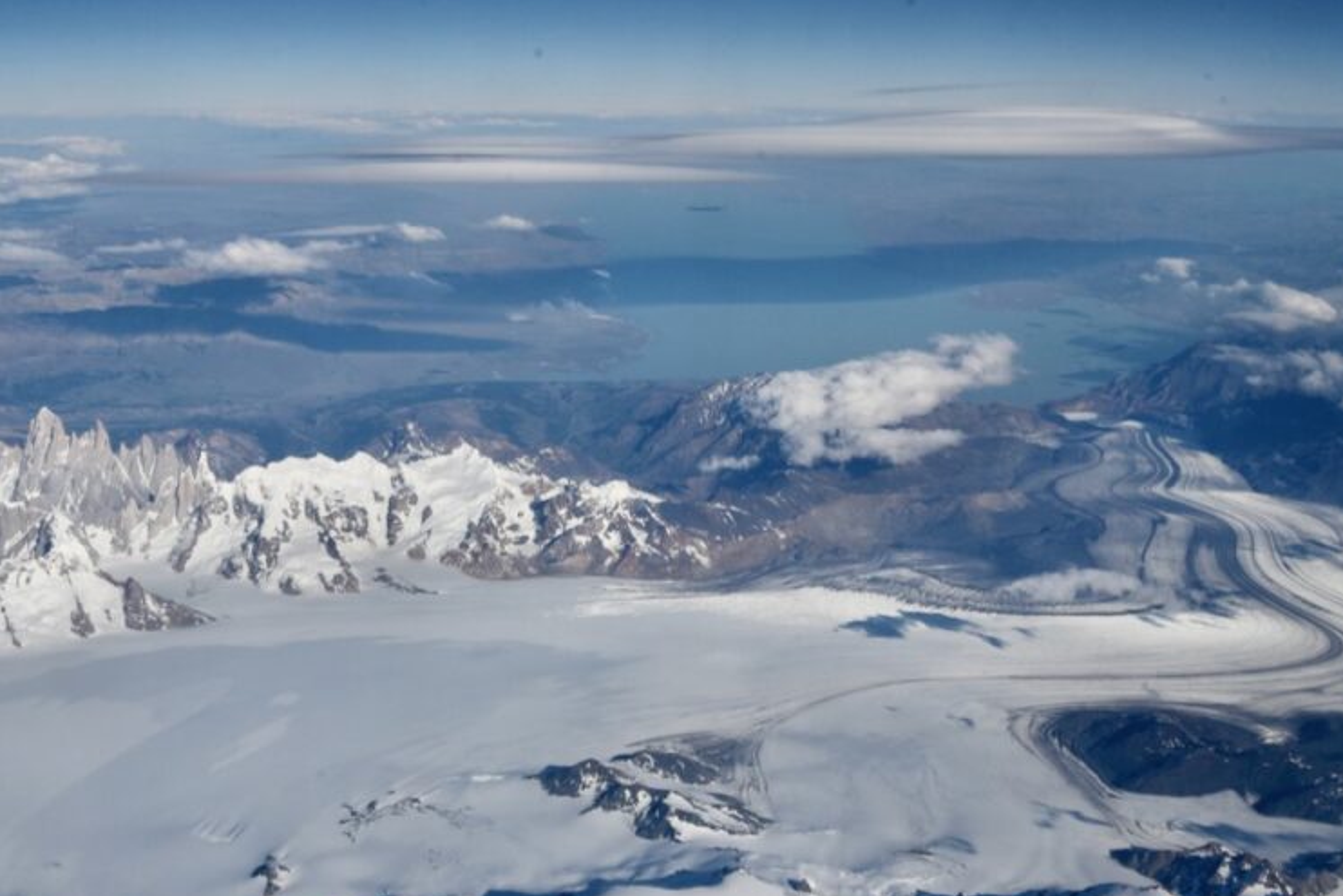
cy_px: 352
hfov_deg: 48.3
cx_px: 577
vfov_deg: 33.3
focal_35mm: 40
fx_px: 1492
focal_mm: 29
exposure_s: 1/1250
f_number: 18
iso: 400
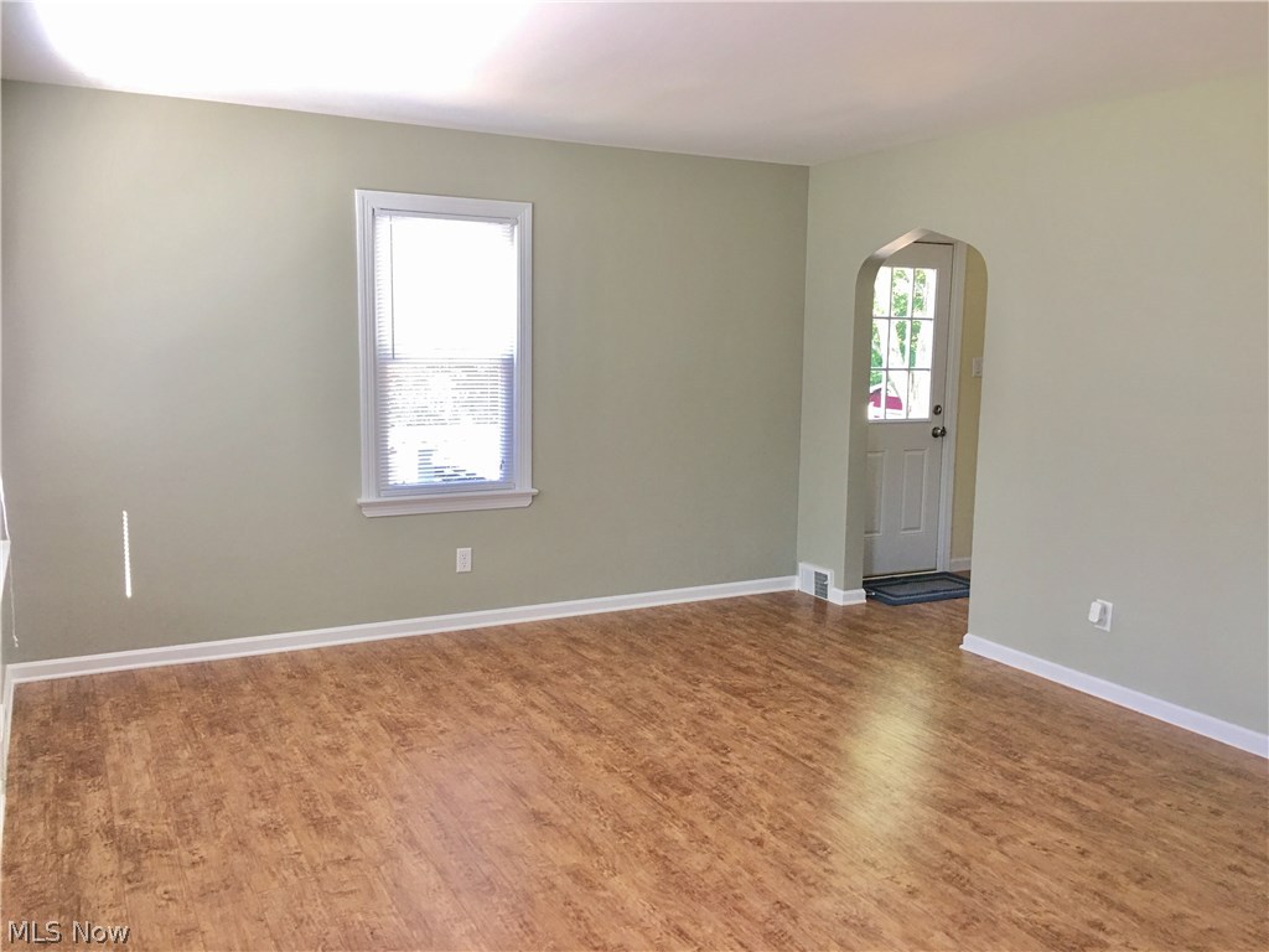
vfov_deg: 48.2
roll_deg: -0.6
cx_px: 634
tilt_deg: -7.6
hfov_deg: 61.7
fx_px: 1063
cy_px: 476
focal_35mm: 29
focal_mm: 4.15
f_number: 2.2
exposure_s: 1/30
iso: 40
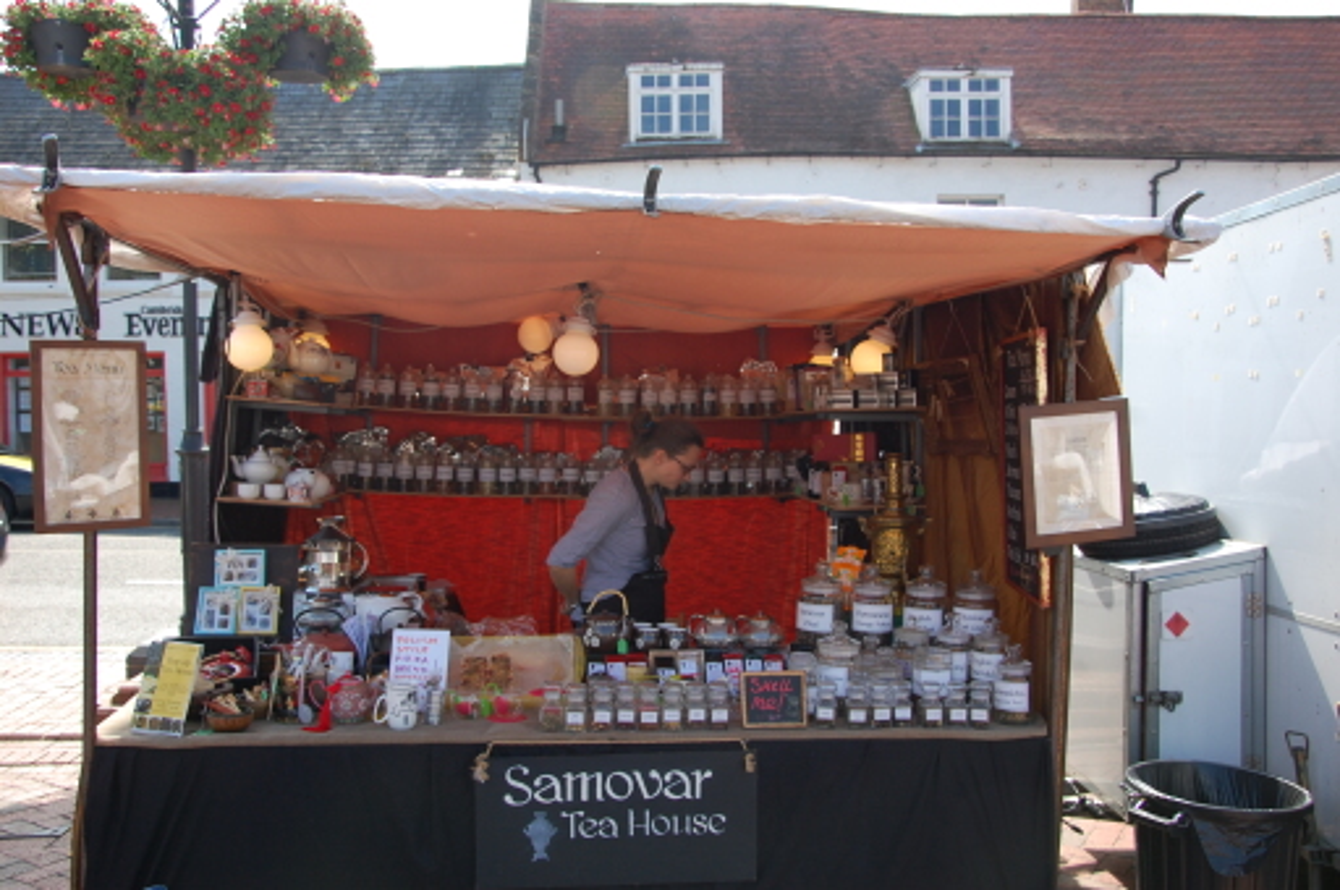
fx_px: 1227
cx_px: 670
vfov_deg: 39.9
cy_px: 445
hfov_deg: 57.3
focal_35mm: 33
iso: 200
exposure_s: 1/200
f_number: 7.1
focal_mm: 22
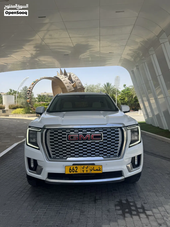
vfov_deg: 71.6
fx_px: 157
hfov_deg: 56.8
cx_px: 85
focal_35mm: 24
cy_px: 114
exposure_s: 1/2833
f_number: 1.78
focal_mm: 6.76
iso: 80
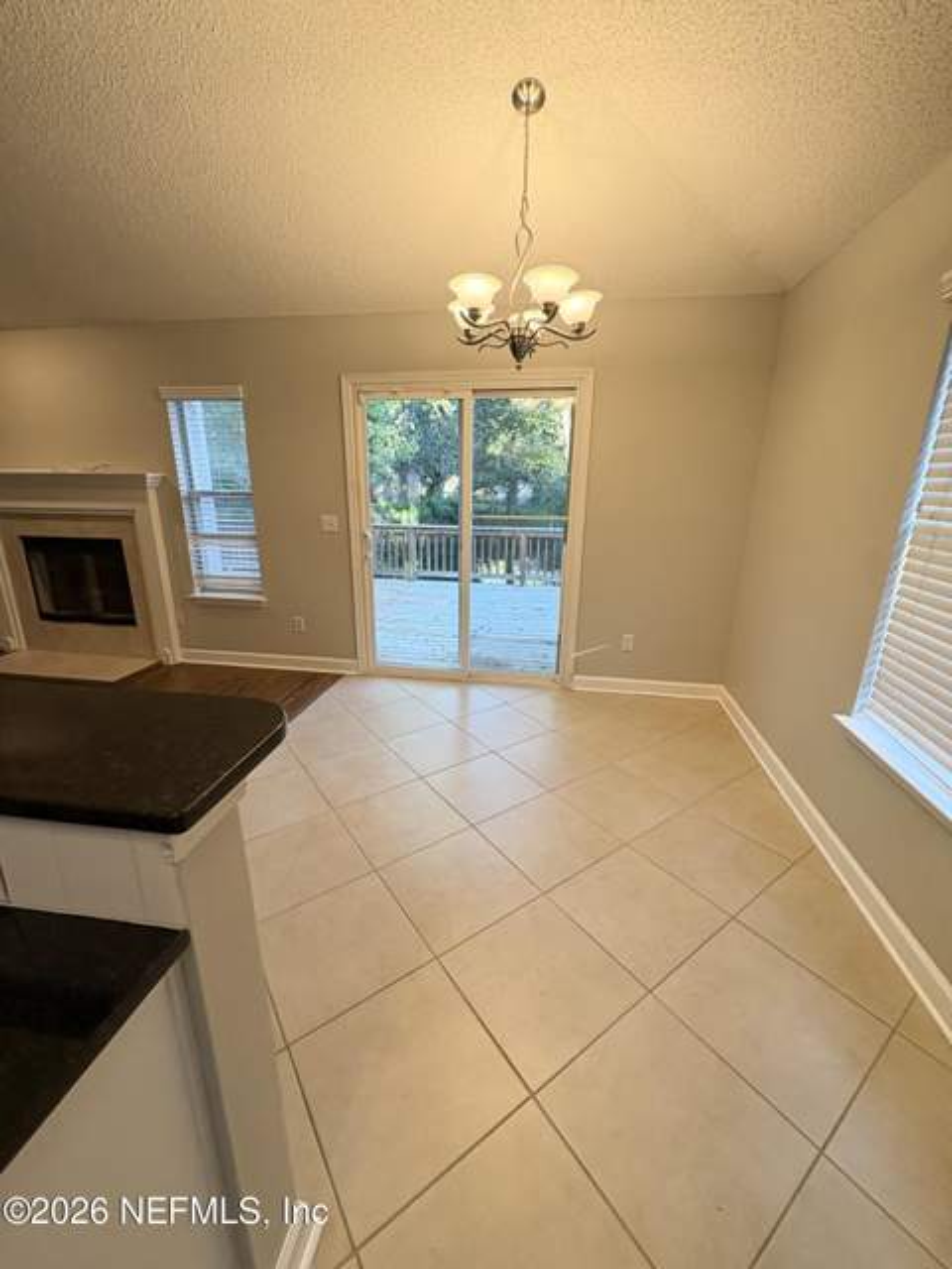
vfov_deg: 102.1
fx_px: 513
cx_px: 476
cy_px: 634
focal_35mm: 14
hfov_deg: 85.7
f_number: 2.2
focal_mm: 2.22
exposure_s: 1/60
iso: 125
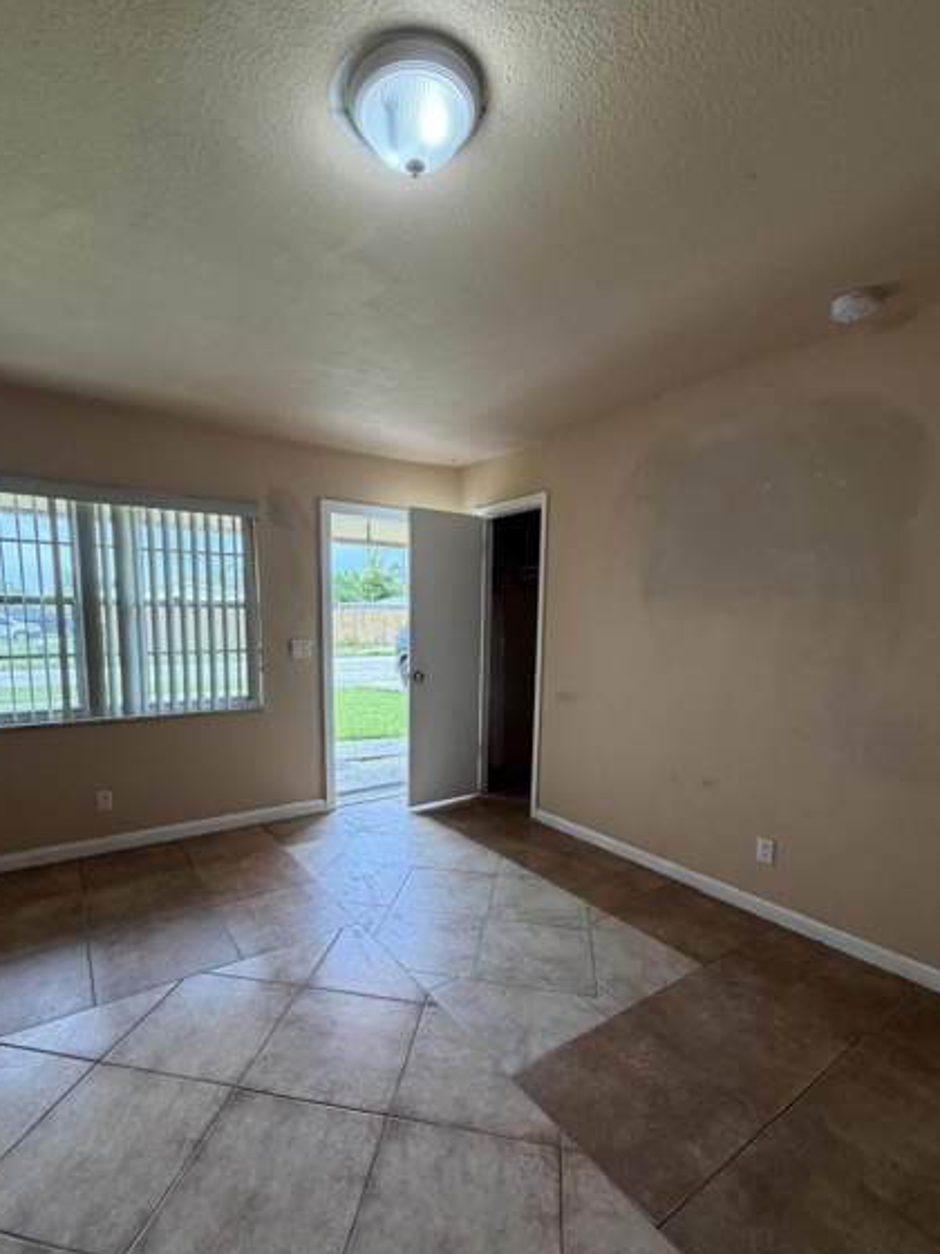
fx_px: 579
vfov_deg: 94.2
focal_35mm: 16
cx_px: 434
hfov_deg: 78.0
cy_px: 692
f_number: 2.2
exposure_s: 1/120
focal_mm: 2.22
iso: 160
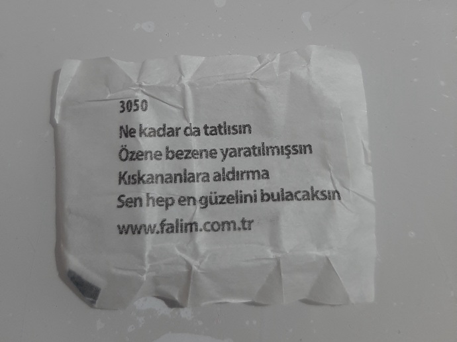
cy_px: 171
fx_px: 343
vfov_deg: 53.0
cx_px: 228
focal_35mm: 26
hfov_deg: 67.4
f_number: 1.7
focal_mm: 3.93
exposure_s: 1/25
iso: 200
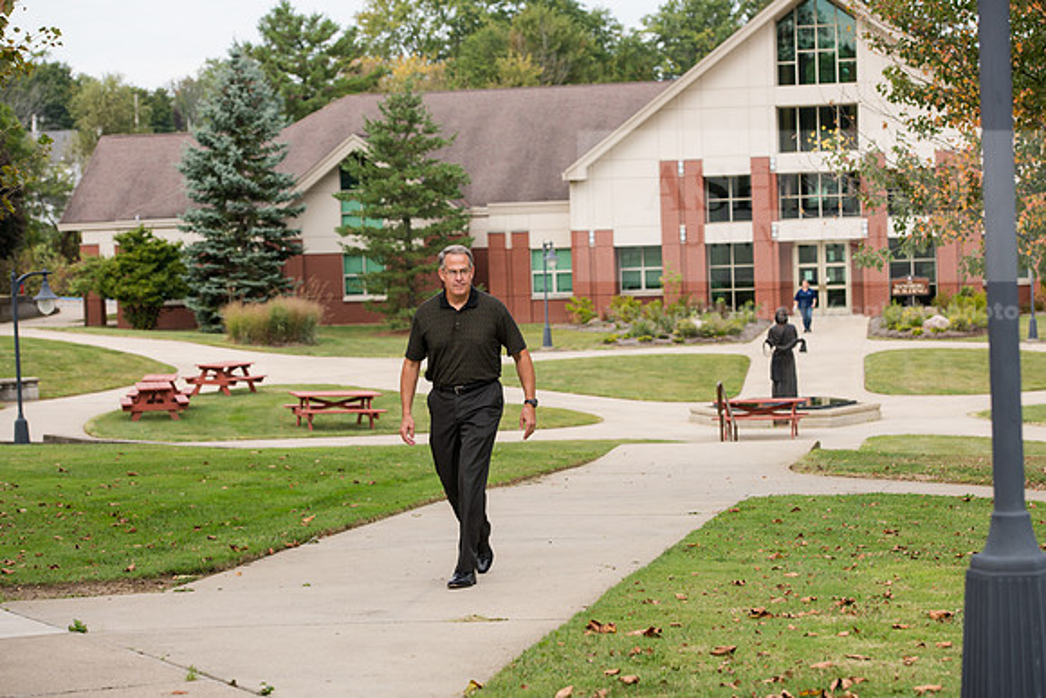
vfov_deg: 16.1
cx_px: 523
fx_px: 2470
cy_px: 349
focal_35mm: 85
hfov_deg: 23.9
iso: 200
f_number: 5.6
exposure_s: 1/320
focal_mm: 85
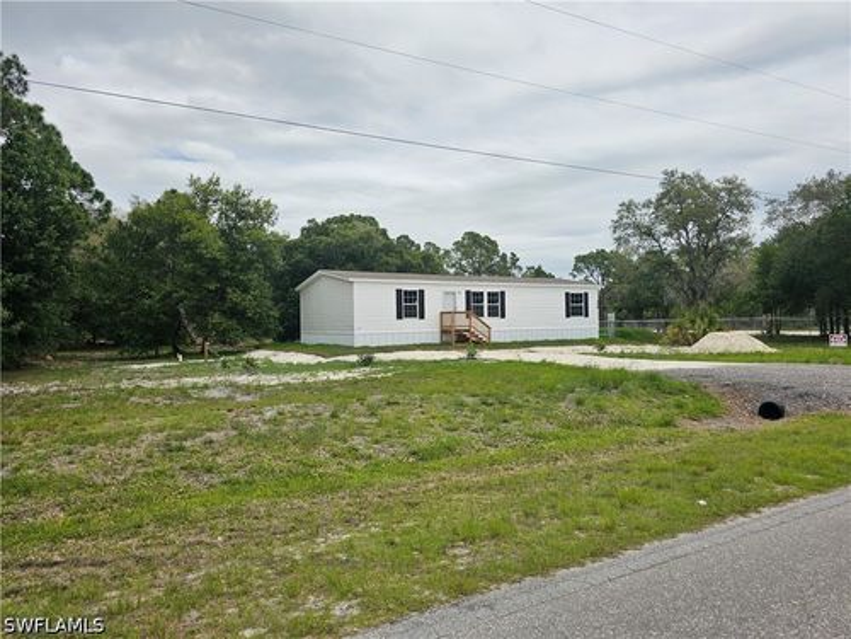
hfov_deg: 73.9
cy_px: 320
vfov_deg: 58.9
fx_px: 565
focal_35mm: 23
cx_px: 426
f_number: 1.7
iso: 10
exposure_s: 1/1601
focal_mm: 6.3
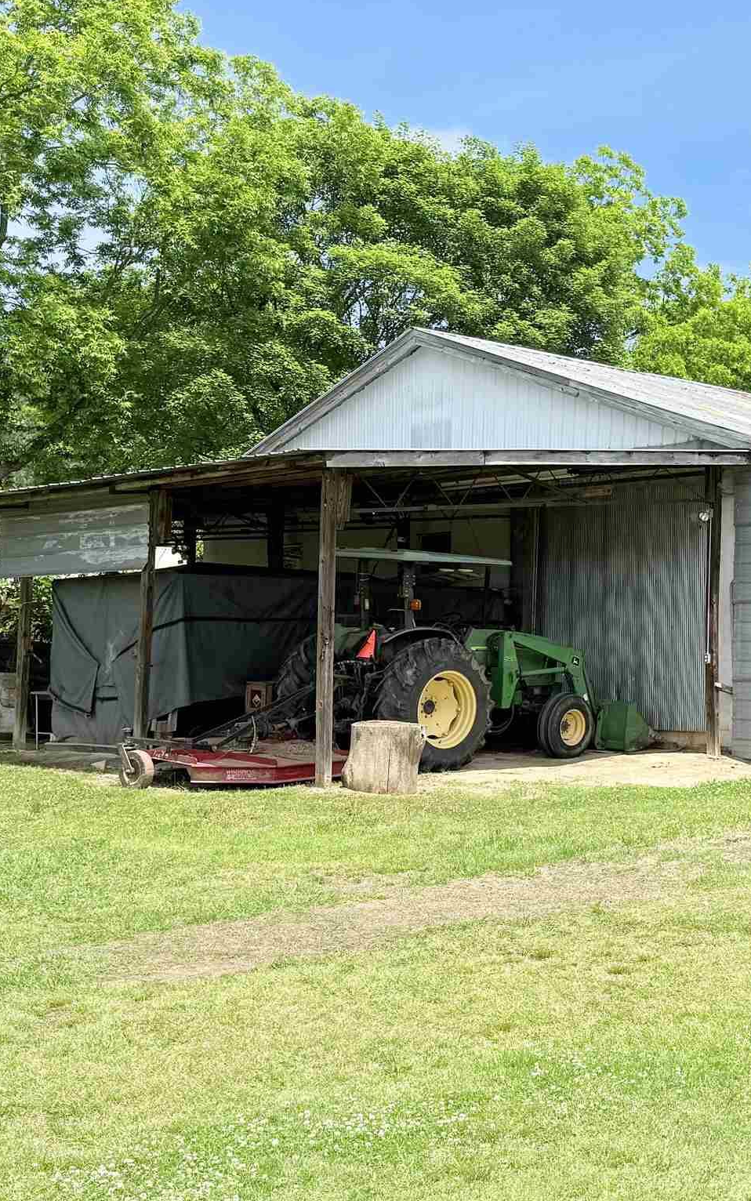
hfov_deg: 24.8
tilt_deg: +3.1
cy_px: 574
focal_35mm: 51
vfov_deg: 39.6
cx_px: 636
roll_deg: -1.1
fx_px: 1669
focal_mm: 6.76
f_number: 1.78
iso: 80
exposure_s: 1/4405
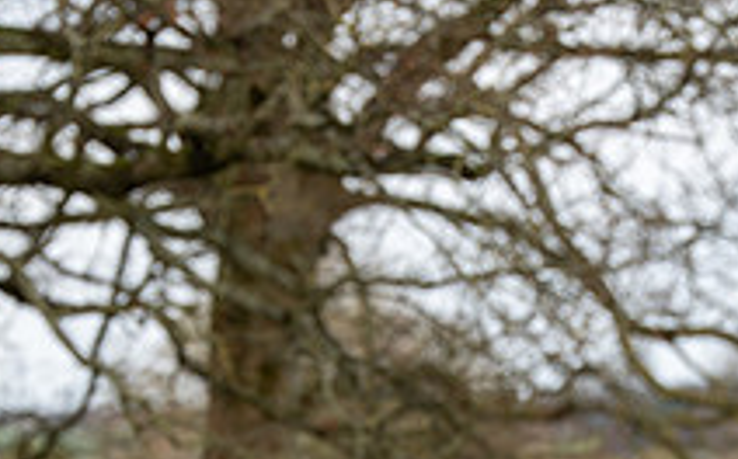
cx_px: 414
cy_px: 657
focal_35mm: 420
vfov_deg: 3.1
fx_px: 8438
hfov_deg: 5.0
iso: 1000
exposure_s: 1/1000
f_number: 4.5
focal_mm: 194
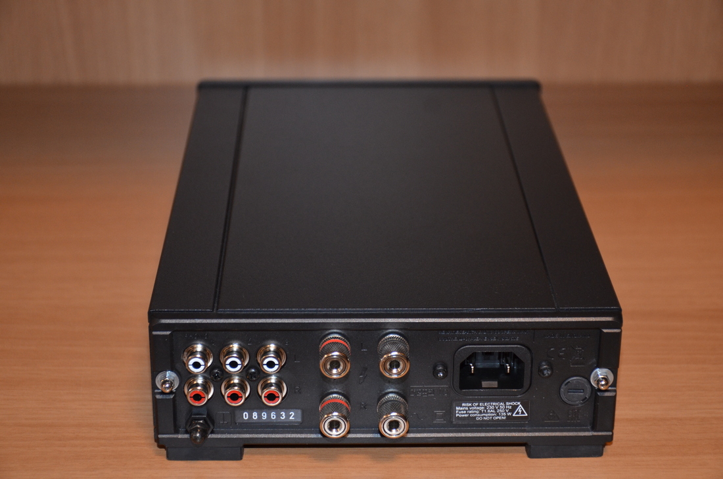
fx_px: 1564
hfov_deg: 26.0
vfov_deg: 17.4
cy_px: 240
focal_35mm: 78
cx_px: 362
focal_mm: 52
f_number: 4.8
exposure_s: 1/60
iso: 800
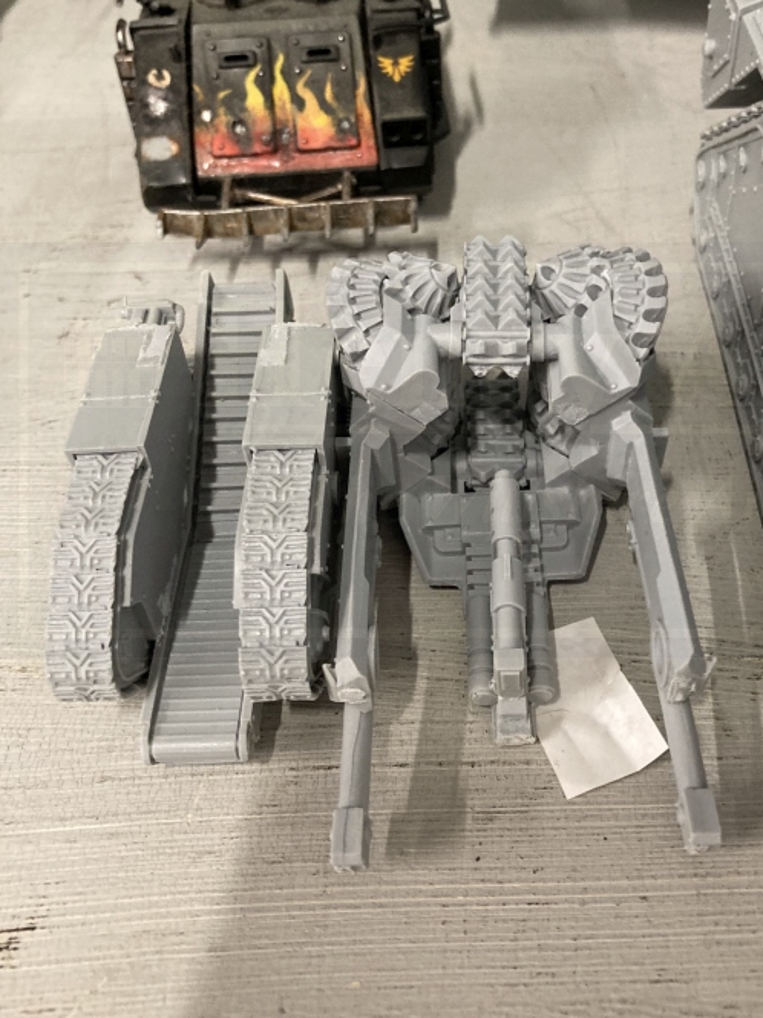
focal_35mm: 34
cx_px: 457
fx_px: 999
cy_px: 451
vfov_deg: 53.8
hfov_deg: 41.6
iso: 320
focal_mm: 3.99
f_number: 1.8
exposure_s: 1/50
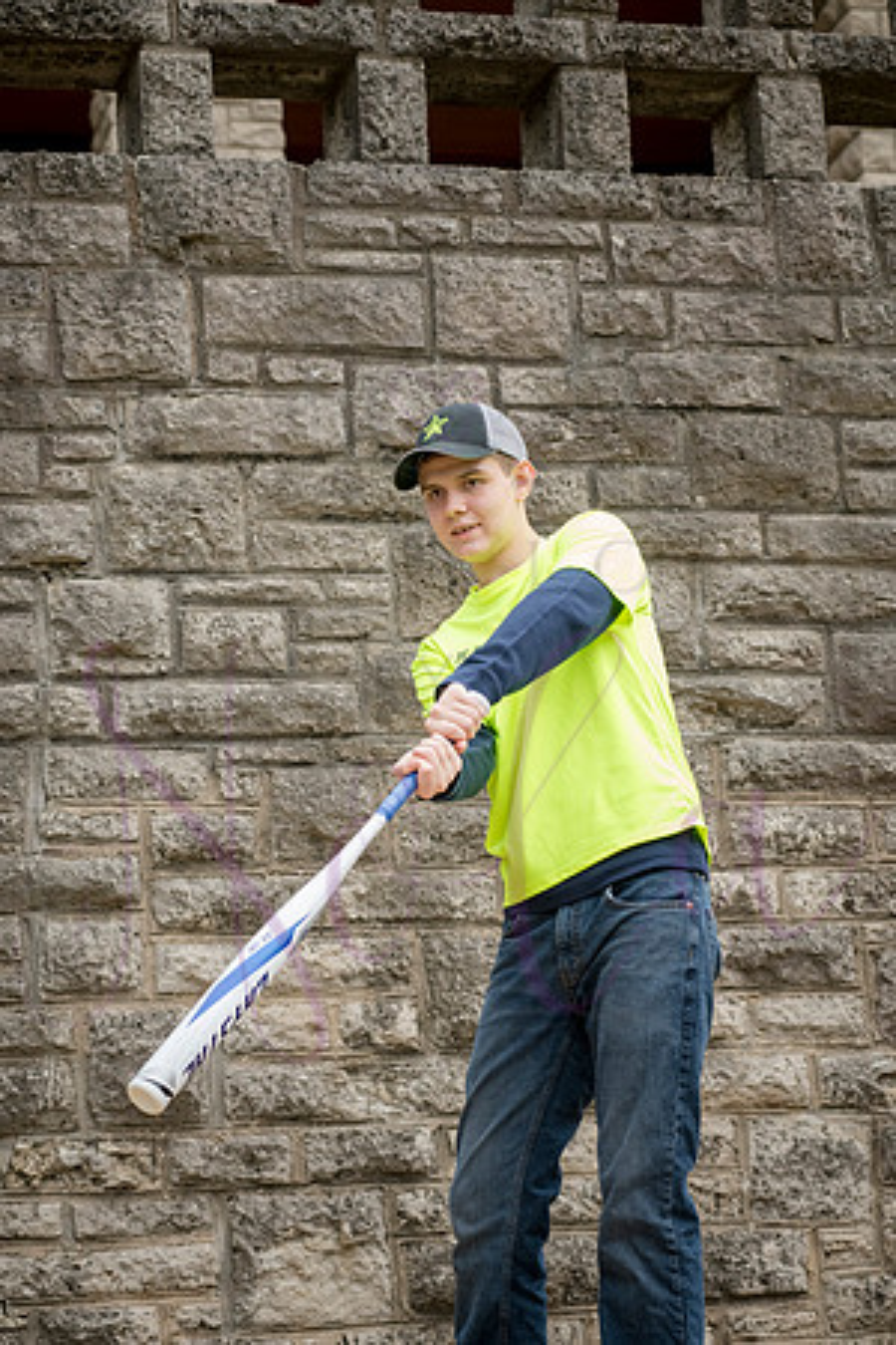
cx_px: 448
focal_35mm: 92
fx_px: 3434
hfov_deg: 14.9
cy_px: 672
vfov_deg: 22.1
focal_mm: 92
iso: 640
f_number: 7.1
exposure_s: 1/500
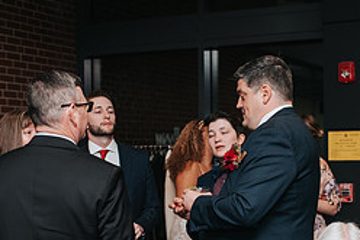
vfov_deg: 16.6
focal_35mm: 82
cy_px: 172
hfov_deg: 24.8
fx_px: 819
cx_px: 179
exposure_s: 1/200
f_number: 2.8
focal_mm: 35
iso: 1000
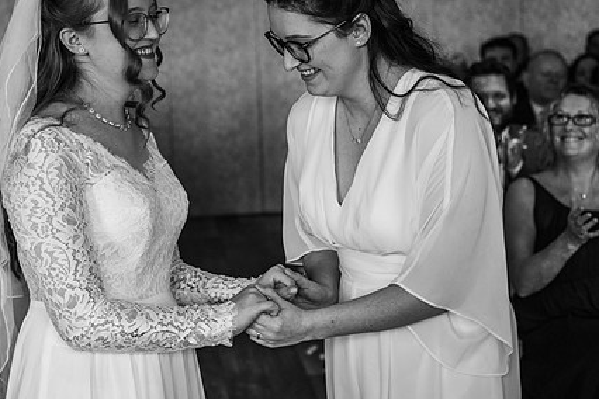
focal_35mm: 68
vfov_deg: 20.0
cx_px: 243
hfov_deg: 29.6
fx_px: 1131
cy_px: 156
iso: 500
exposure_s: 1/200
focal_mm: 50
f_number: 3.5
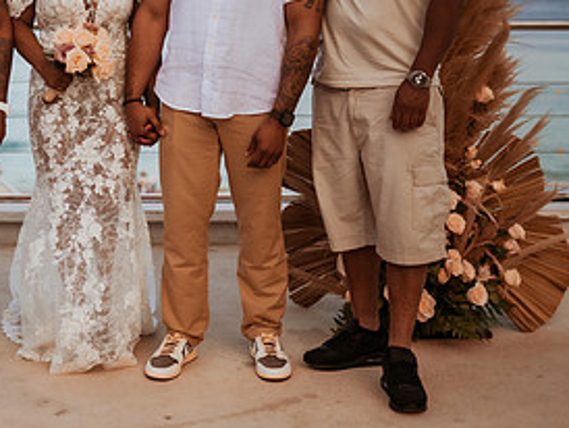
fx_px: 1234
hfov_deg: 25.1
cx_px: 46
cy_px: 71
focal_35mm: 75
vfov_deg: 19.4
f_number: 1.6
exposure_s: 1/6400
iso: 250
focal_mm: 35
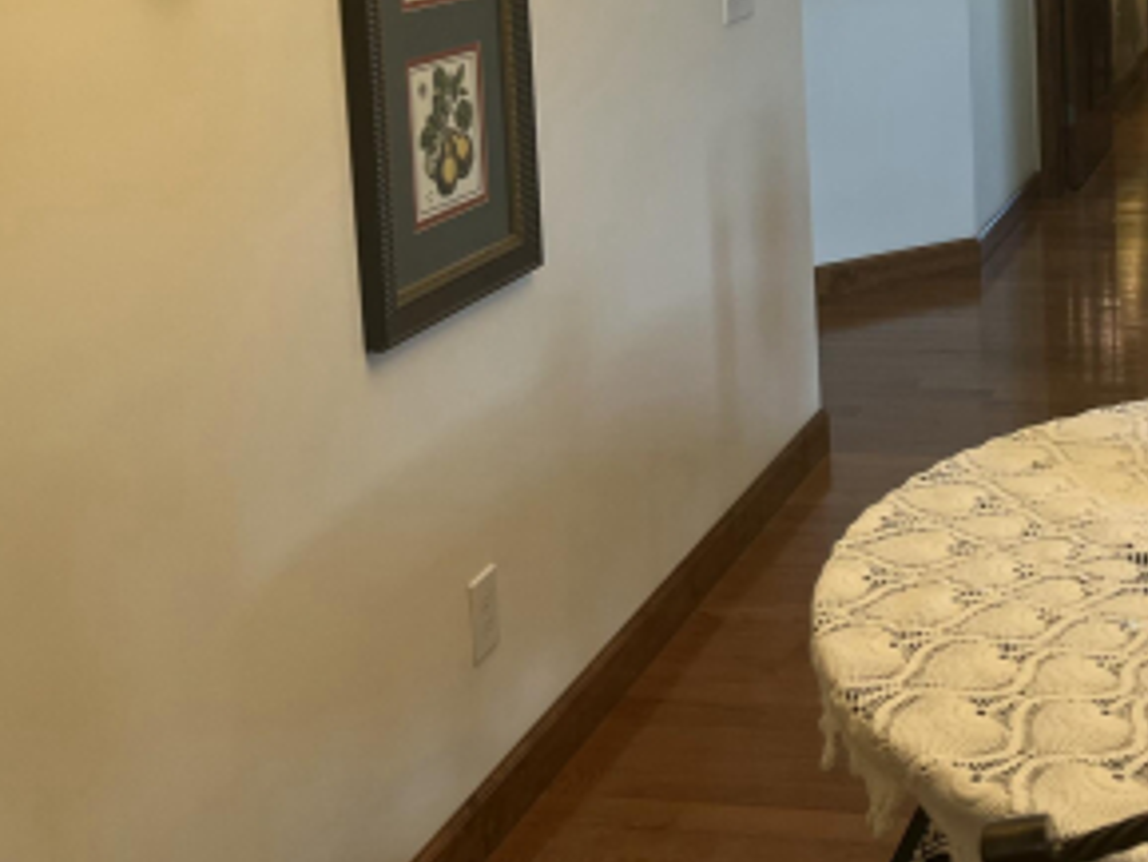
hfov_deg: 30.9
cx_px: 1003
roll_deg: +2.0
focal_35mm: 60
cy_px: 0
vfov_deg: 23.4
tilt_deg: -7.6
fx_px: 1991
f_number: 1.6
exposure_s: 1/60
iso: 80
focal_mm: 5.1
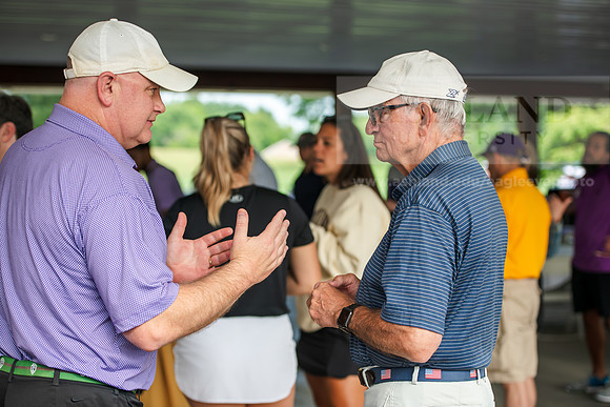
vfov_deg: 19.5
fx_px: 1186
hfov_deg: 28.8
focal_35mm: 70
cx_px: 305
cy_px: 204
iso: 64
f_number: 3.2
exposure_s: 1/320
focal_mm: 70
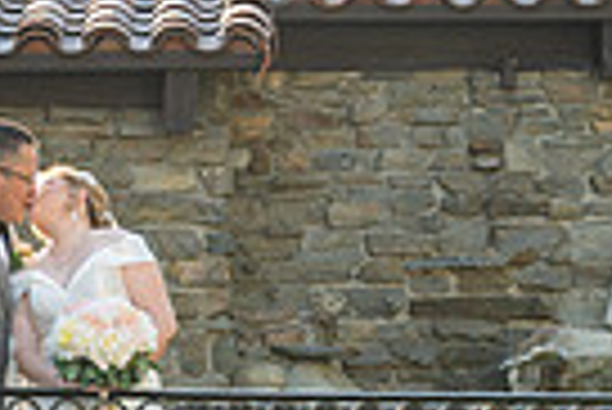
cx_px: 350
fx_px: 3370
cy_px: 672
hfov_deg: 10.4
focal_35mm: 198
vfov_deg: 6.8
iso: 100
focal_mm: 42
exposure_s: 1/250
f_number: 4
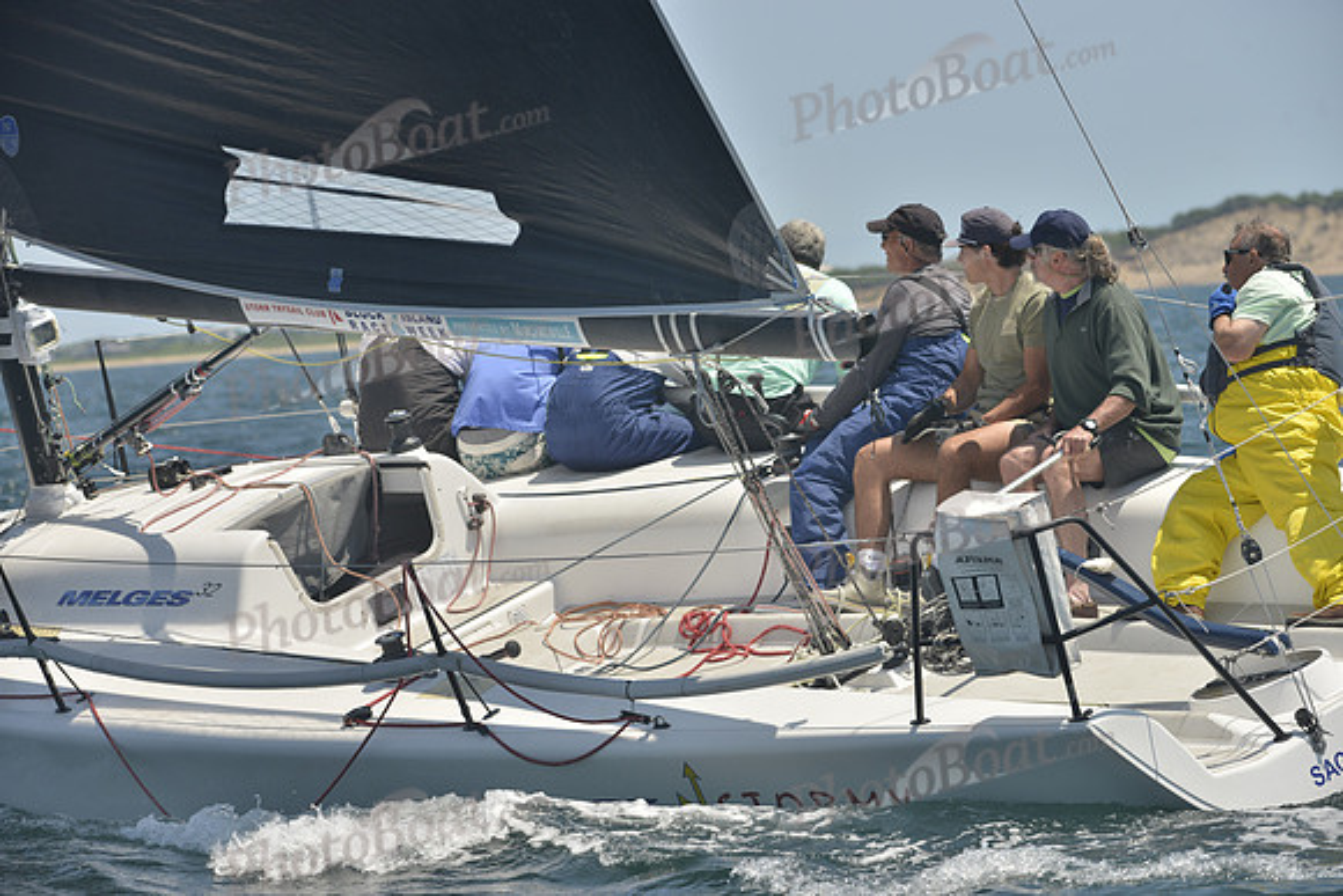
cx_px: 672
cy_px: 448
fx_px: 7463
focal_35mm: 200
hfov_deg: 10.3
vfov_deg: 6.9
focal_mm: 200
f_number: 8
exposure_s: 1/800
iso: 280
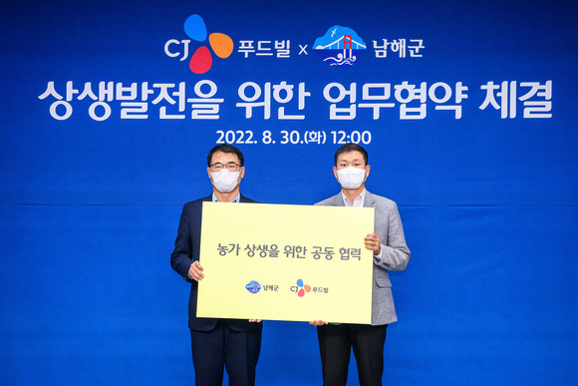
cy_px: 193
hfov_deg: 33.4
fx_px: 964
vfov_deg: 22.6
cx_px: 289
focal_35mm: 60
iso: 2000
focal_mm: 60
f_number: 5
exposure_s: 1/160
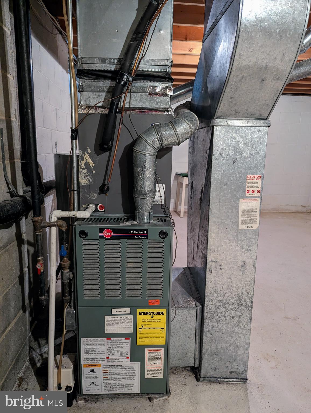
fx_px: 287
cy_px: 206
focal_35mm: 24
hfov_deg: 56.9
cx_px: 156
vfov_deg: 71.5
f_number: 1.85
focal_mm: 6.81
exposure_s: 1/24
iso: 649
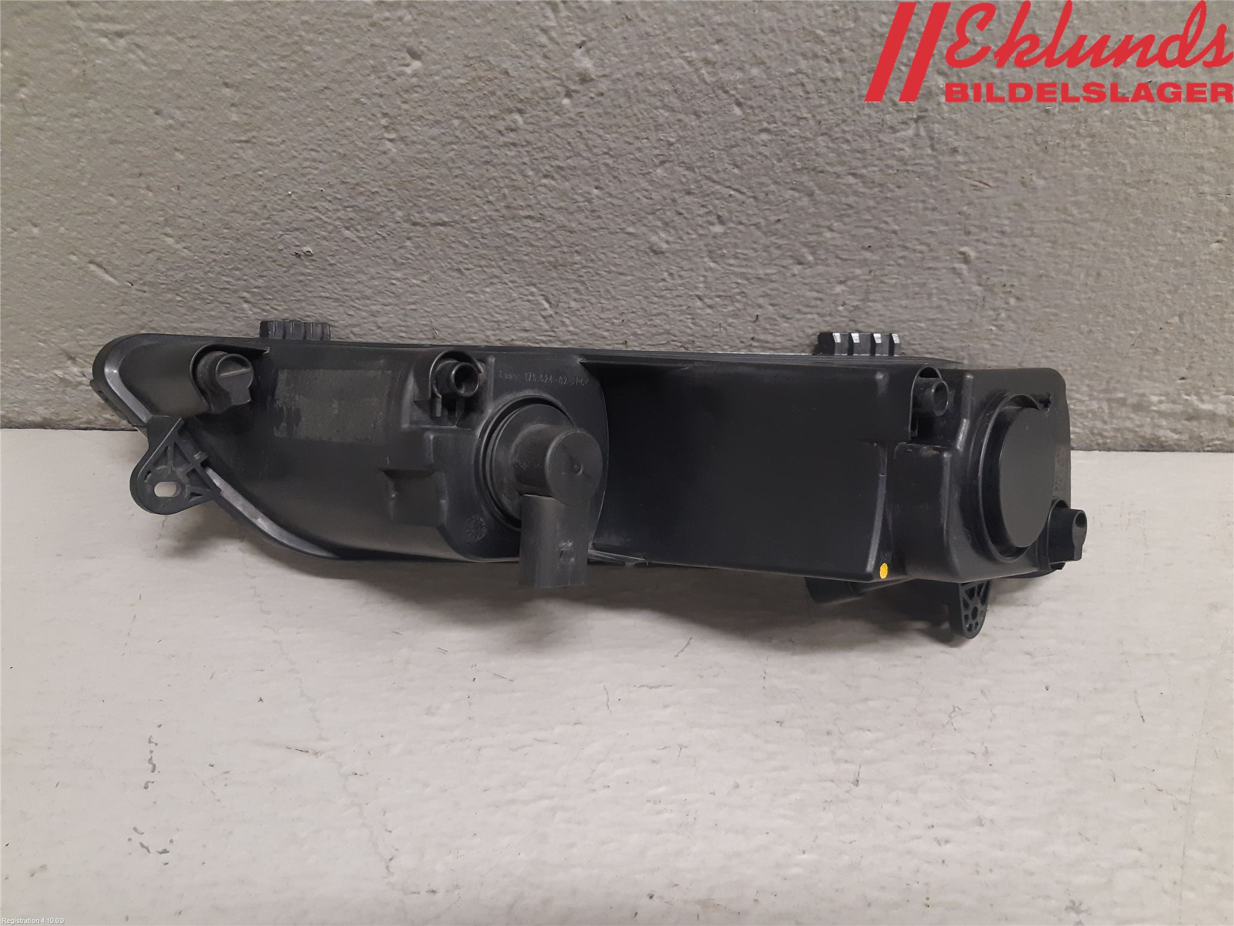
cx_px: 617
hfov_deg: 67.3
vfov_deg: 53.1
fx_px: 927
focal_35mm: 26
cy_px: 463
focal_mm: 3.93
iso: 200
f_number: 1.7
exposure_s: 1/50
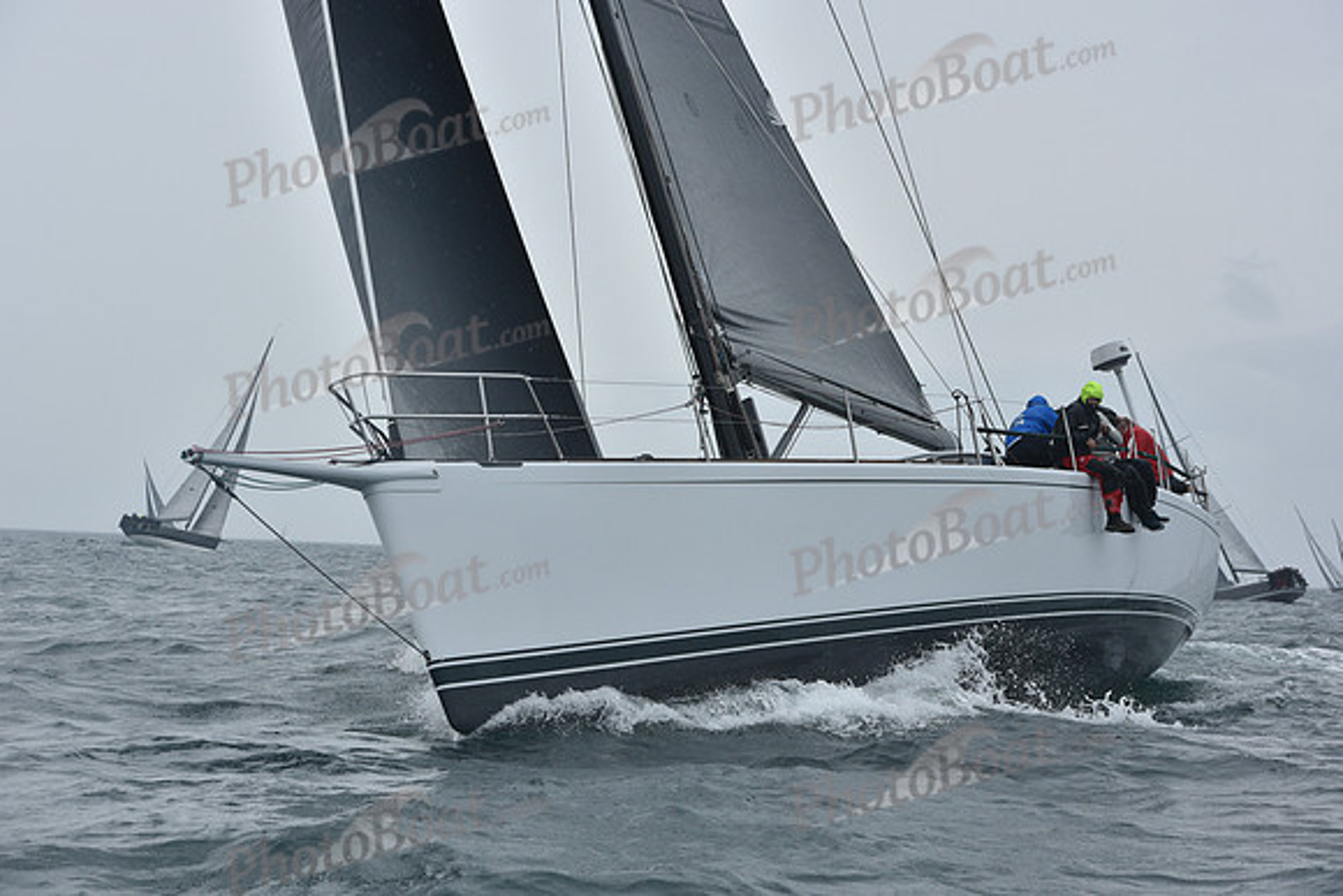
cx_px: 672
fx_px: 3172
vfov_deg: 16.1
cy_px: 448
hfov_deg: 23.9
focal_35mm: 85
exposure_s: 1/1000
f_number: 8
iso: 320
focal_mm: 85
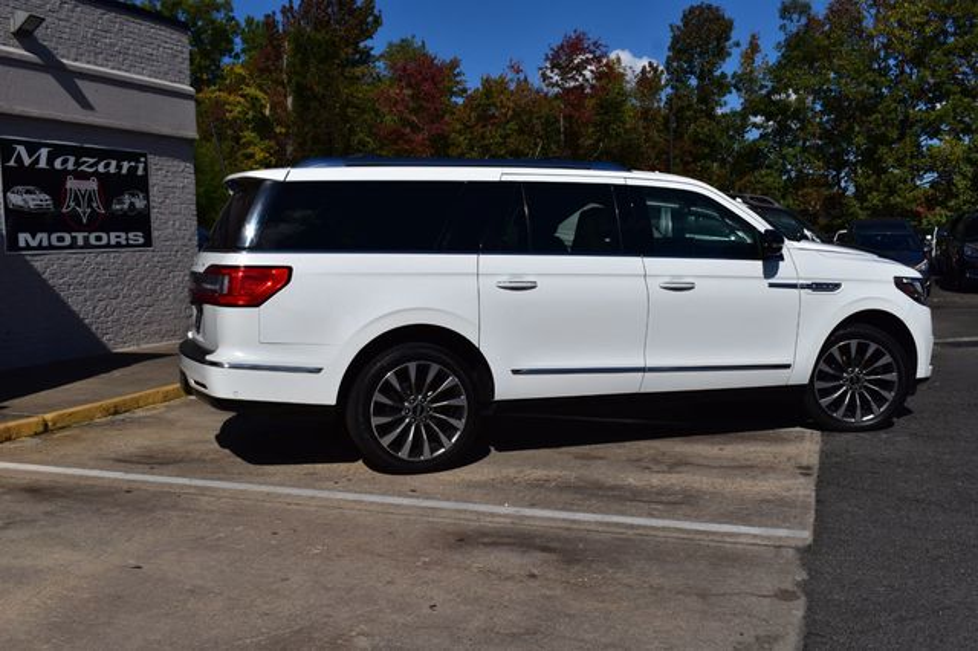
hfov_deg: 53.2
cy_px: 326
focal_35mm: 36
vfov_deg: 36.8
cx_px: 489
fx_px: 977
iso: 200
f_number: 13
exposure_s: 1/1000
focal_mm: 24
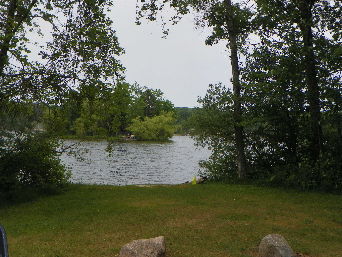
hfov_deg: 41.2
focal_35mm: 46
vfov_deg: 31.5
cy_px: 128
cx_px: 171
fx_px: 454
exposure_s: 1/500
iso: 64
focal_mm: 8.2
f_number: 5
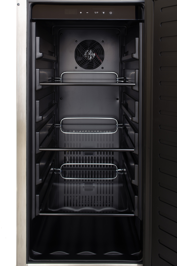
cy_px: 133
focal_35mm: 45
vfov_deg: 43.6
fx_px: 332
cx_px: 88
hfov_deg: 29.9
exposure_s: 2.5
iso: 200
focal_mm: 45
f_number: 14
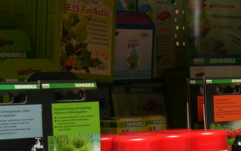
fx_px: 814
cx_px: 253
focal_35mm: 124
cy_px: 196
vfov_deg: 10.3
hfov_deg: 16.4
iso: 50
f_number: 2.5
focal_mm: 11.5
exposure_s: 1/50
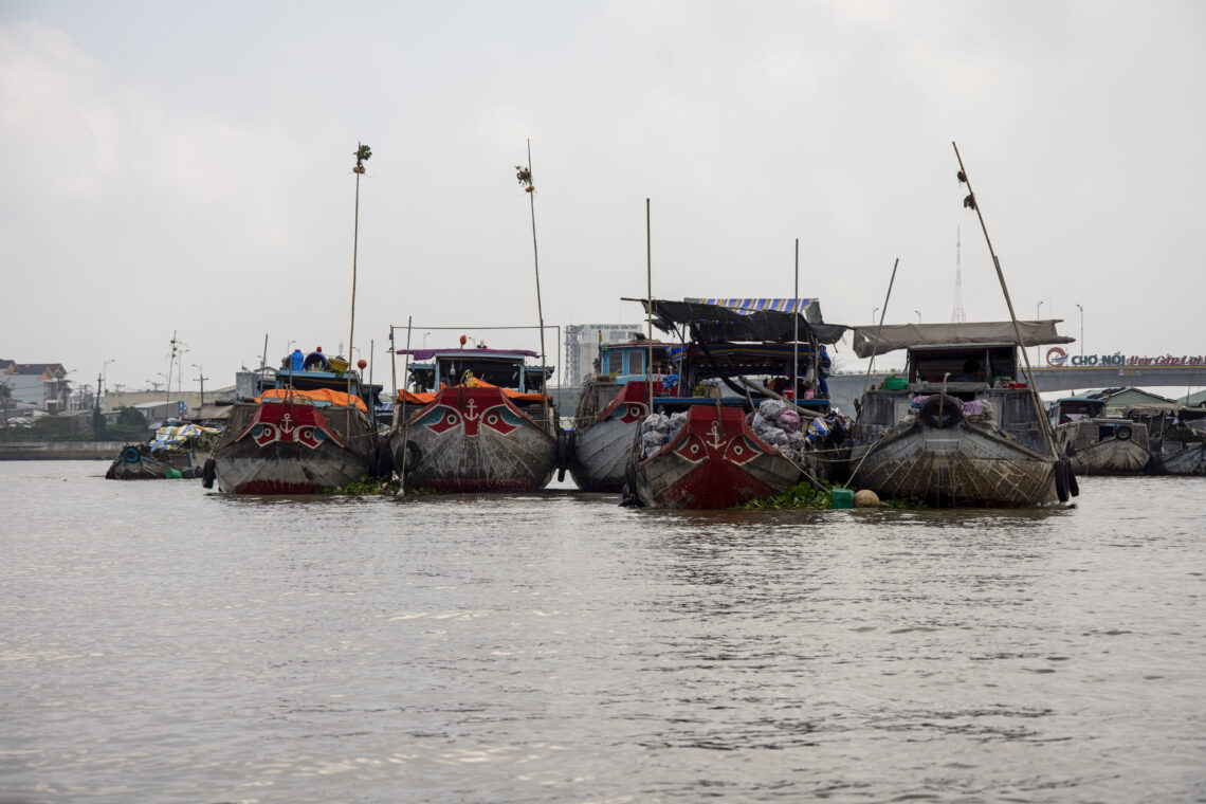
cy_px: 402
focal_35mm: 112
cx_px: 603
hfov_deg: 18.2
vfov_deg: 12.2
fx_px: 3768
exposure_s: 1/640
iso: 100
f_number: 8
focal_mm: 75
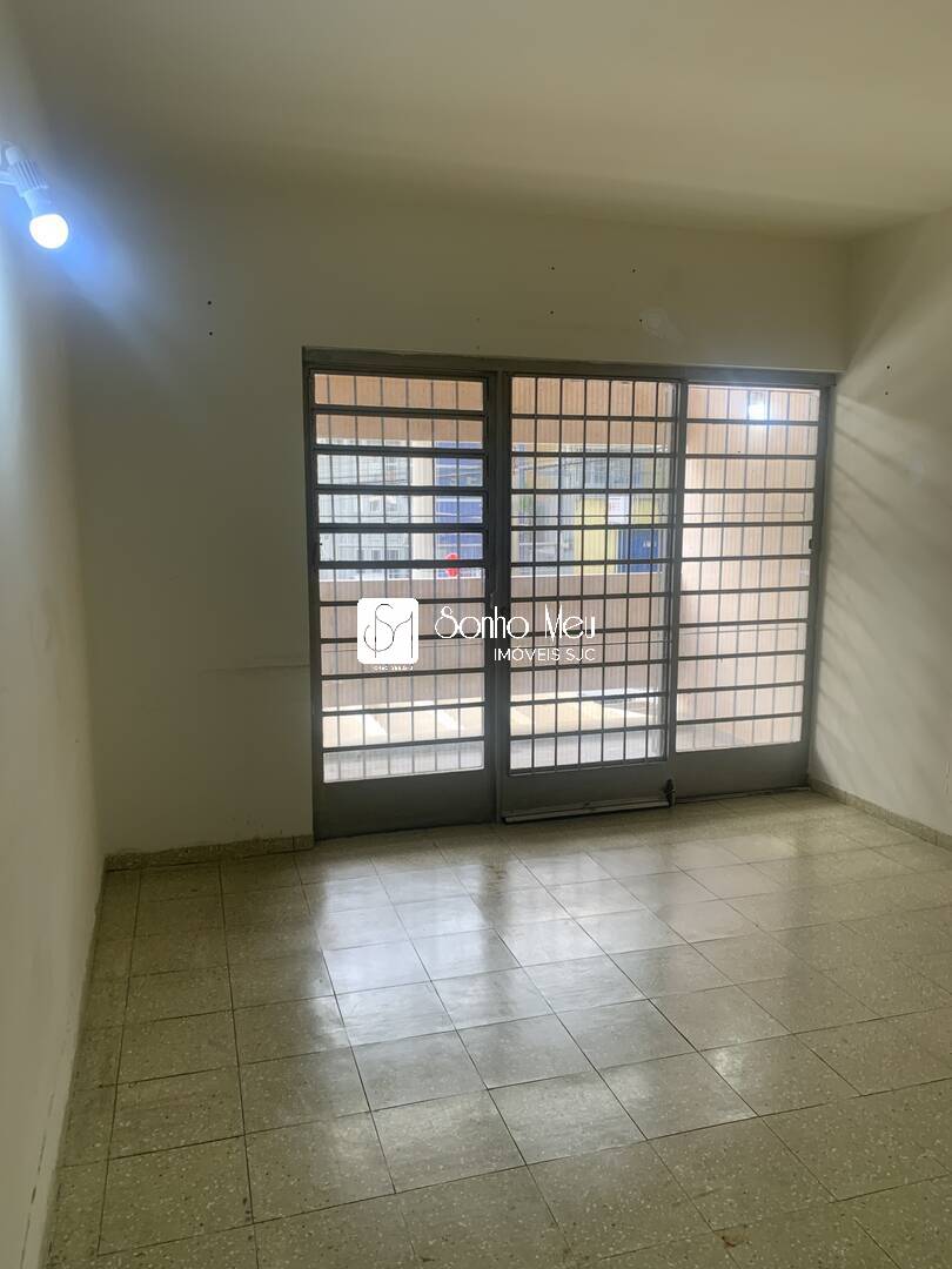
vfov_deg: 67.3
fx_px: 953
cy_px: 634
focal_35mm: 26
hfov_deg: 53.1
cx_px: 476
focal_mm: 4.25
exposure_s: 1/120
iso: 100
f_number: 1.8
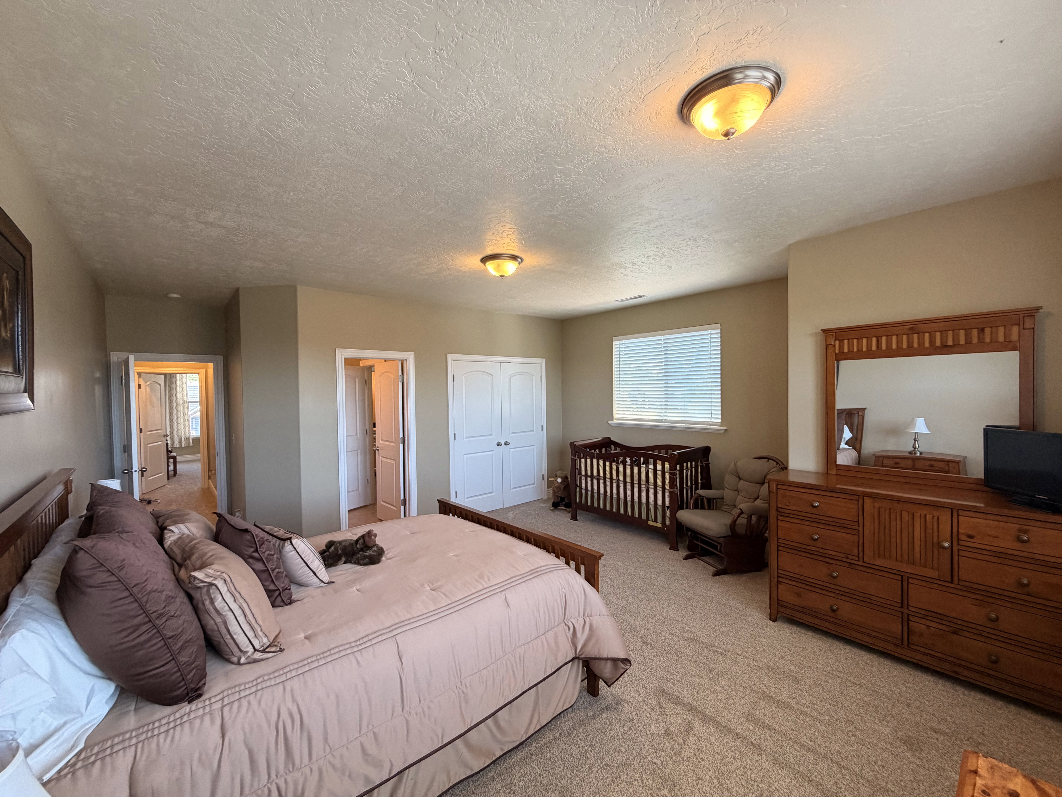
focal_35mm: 14
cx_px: 531
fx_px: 430
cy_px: 398
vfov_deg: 85.7
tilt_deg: -1.7
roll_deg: +1.4
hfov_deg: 102.1
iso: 250
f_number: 2.2
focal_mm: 2.22
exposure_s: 1/120
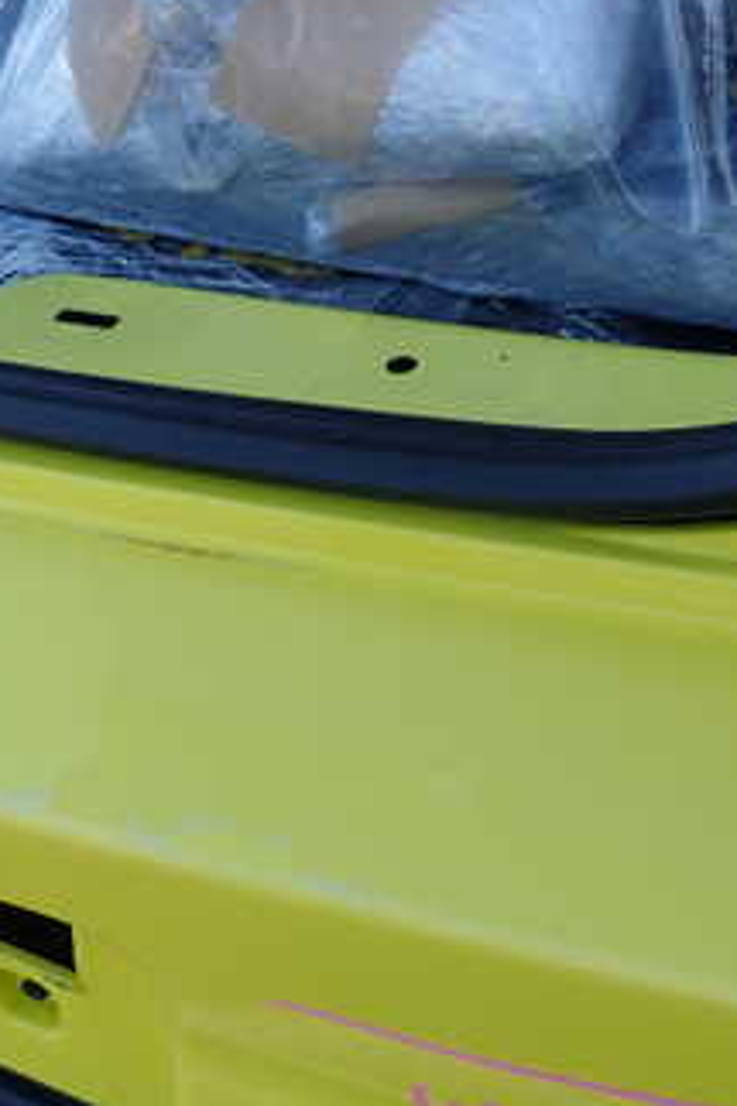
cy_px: 647
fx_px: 1783
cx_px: -51
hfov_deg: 22.2
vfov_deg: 34.4
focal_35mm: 58
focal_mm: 5.5
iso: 100
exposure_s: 1/250
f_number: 3.2
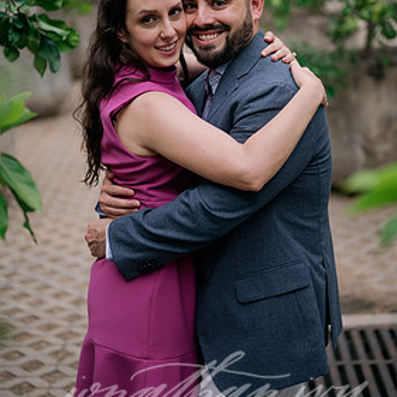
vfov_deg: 25.2
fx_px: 882
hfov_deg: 25.4
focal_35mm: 68
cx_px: 203
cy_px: 133
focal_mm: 50
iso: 80
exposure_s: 1/320
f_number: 2
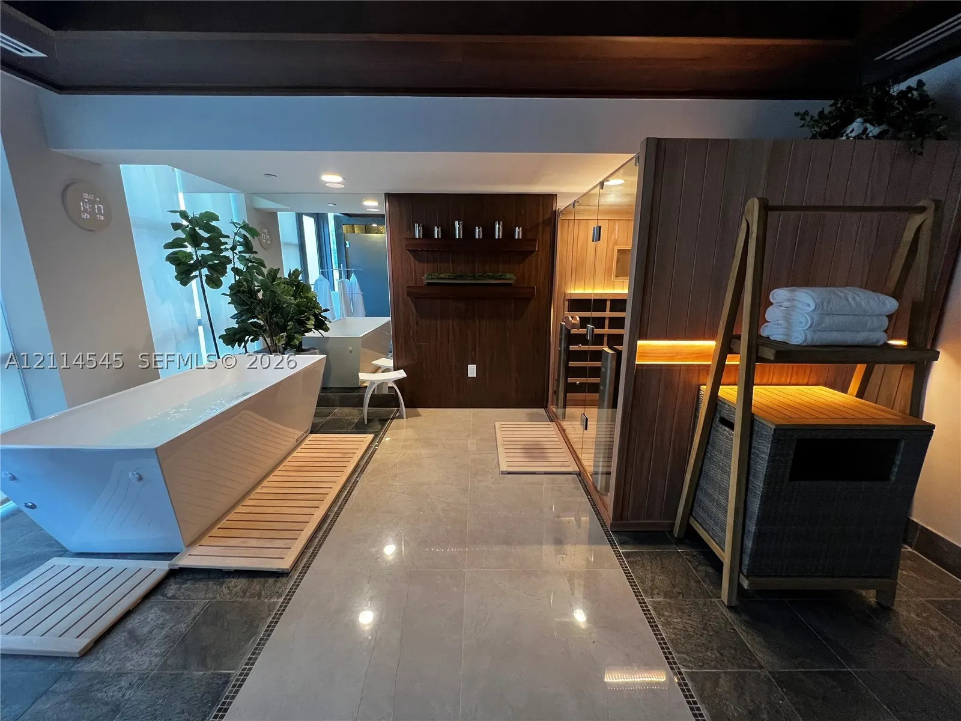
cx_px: 480
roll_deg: -0.6
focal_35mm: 13
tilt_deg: -14.3
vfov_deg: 89.9
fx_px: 361
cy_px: 360
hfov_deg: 106.2
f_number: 1.8
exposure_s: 1/60
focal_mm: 1.57
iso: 400
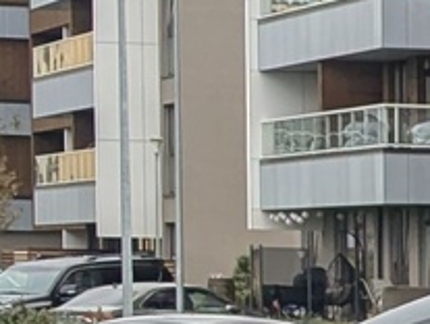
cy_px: 969
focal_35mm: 371
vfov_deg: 3.9
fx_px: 4617
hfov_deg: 5.2
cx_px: 978
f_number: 1.85
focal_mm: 6.81
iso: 34
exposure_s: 1/232
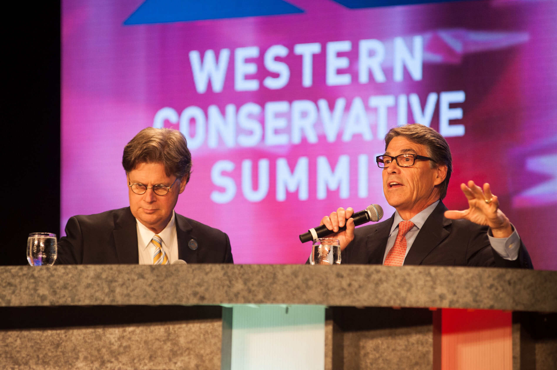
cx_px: 278
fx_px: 2860
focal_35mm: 185
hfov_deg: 11.1
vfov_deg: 7.4
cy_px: 185
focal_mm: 185
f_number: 3.5
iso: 1600
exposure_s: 1/250
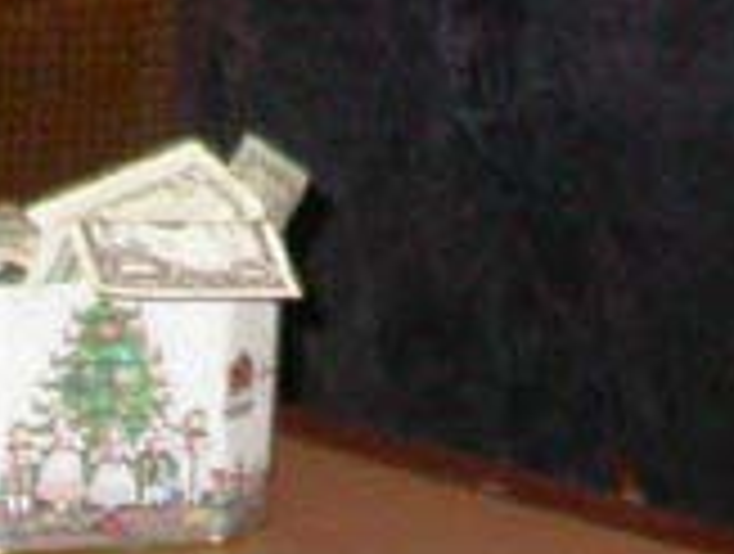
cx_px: 698
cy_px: -1158
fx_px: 5058
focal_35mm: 238
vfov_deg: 5.8
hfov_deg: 8.3
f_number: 2.6
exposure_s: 1/60
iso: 200
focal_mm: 7.85
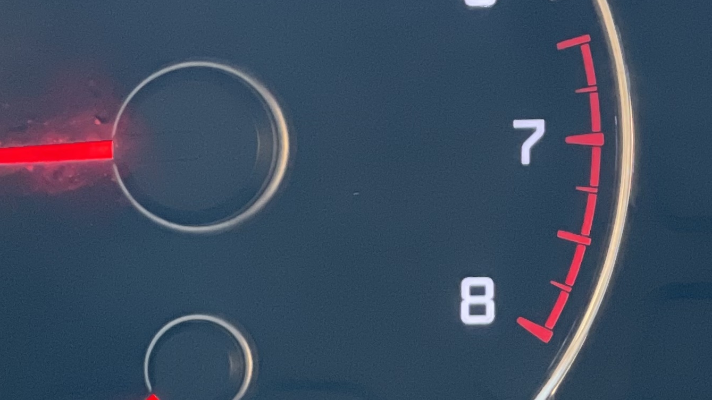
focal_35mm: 210
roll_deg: -1.0
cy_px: -38
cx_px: 914
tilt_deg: -17.1
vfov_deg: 5.8
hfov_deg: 10.1
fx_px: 3964
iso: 400
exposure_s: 1/34
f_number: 2.2
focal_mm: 7.5
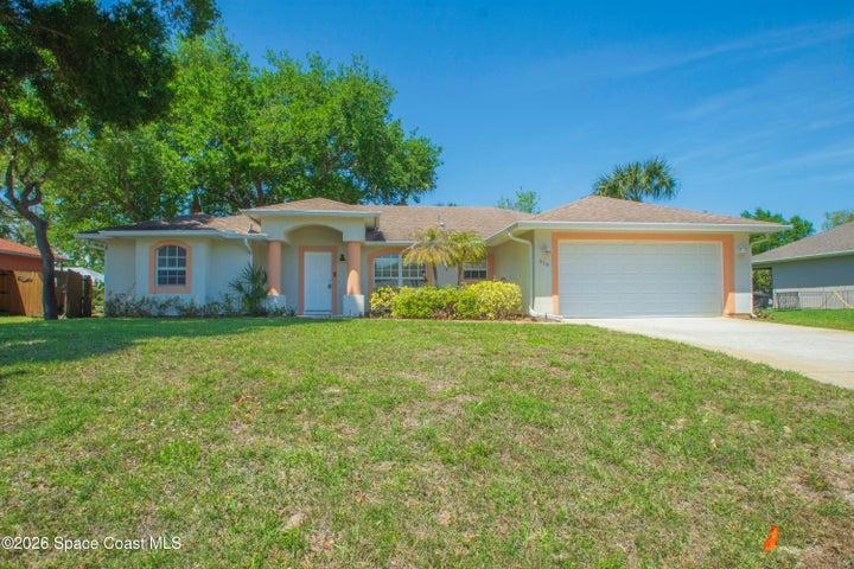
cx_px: 427
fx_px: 498
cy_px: 284
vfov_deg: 59.5
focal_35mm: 21
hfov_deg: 81.2
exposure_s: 1/500
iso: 220
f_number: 8
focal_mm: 14
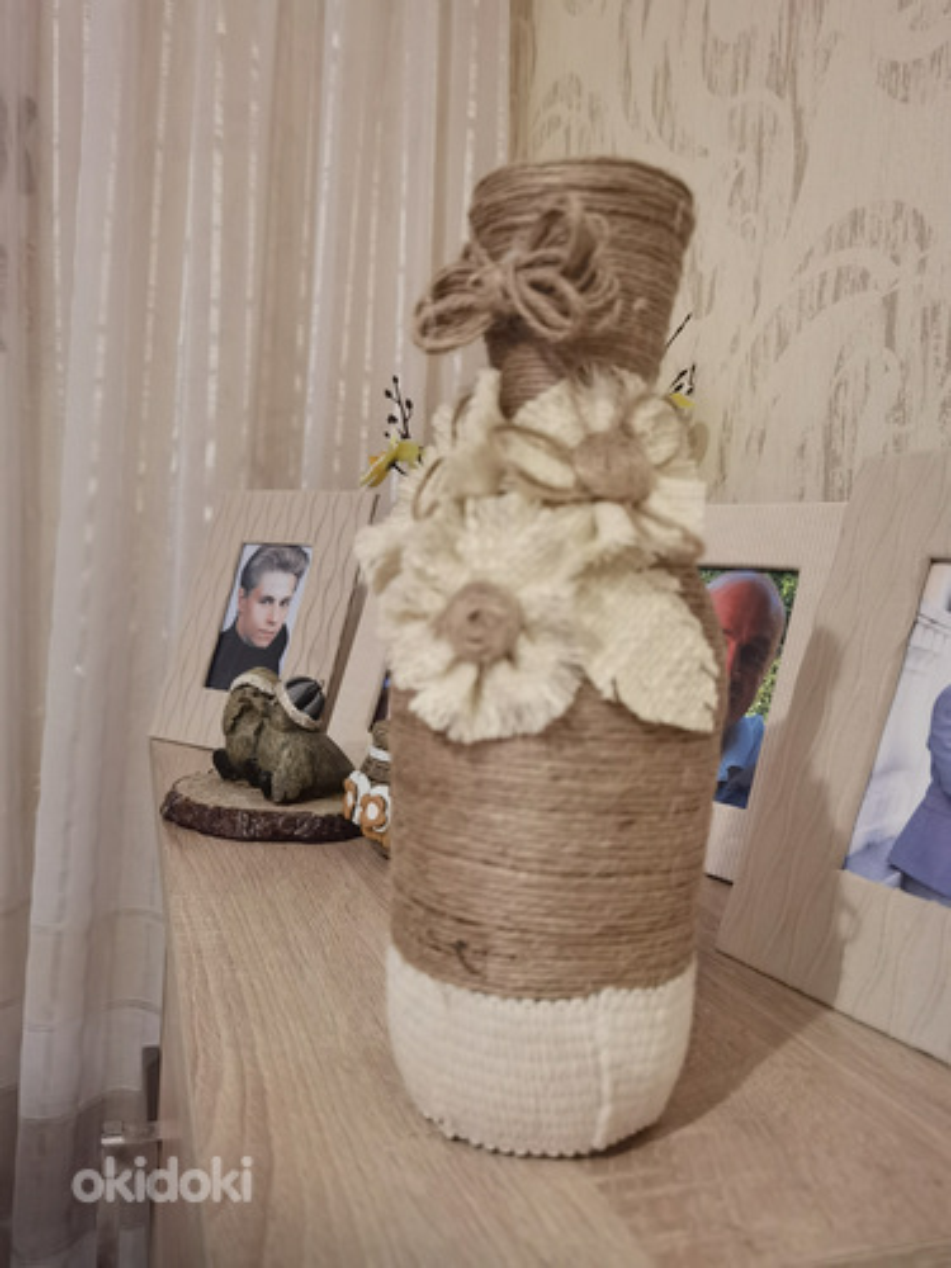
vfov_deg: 65.3
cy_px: 634
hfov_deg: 51.4
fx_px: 989
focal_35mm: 27
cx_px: 476
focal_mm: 6.71
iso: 640
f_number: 1.9
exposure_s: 1/25
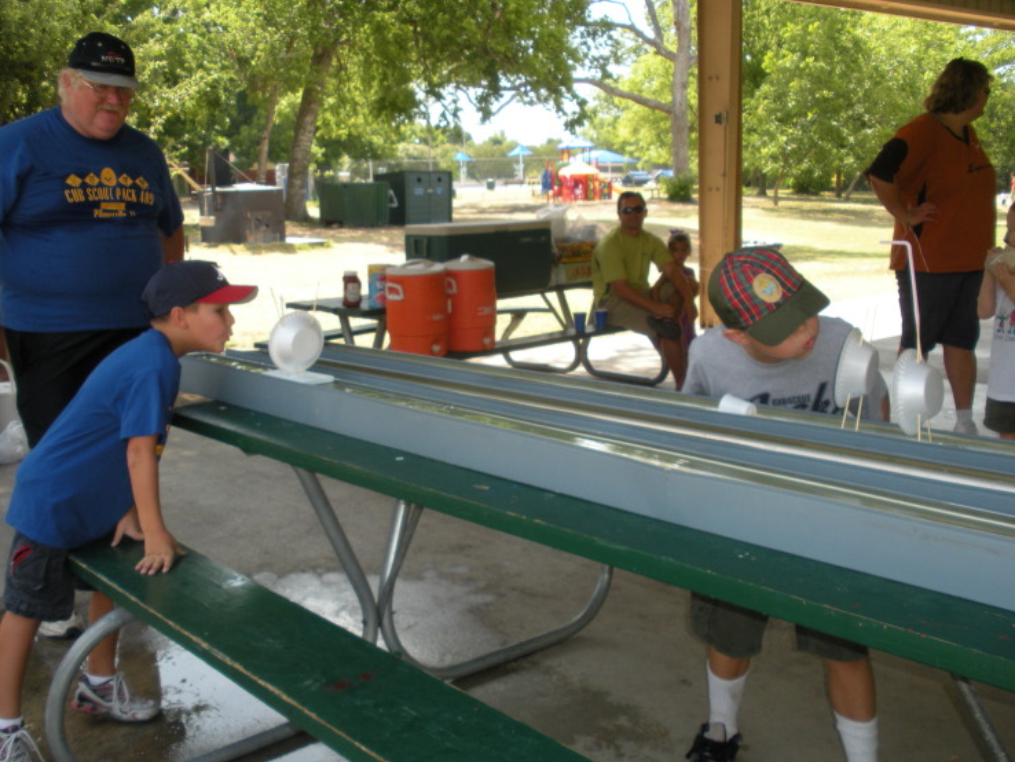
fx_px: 1144
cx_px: 527
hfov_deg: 47.8
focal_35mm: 39
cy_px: 359
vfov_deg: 36.8
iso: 88
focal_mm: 6.3
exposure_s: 1/216
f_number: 3.5
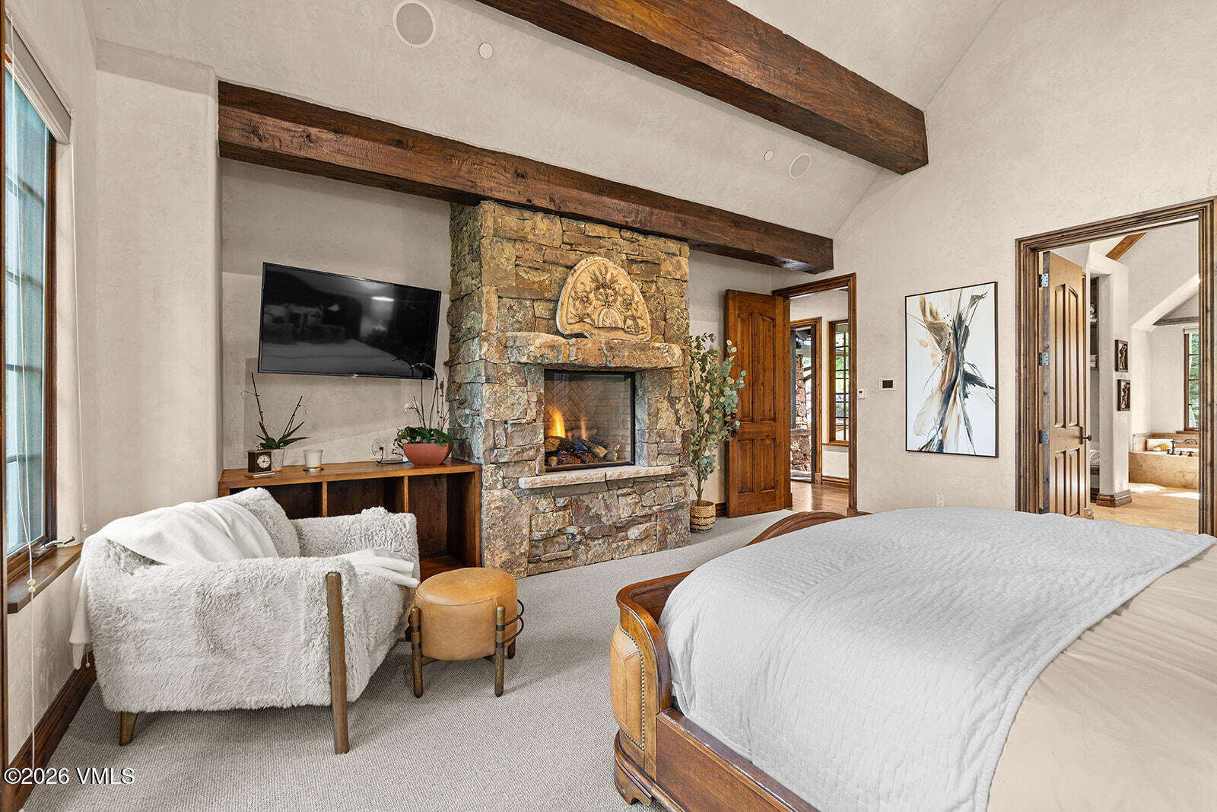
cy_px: 406
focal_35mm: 16
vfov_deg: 73.8
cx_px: 608
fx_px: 541
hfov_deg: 96.7
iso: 100
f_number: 8
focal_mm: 16
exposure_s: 5
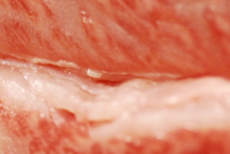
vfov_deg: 5.1
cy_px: -66
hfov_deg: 7.5
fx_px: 1734
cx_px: -36
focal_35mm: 271
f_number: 3.5
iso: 1600
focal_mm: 50
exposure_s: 1/60
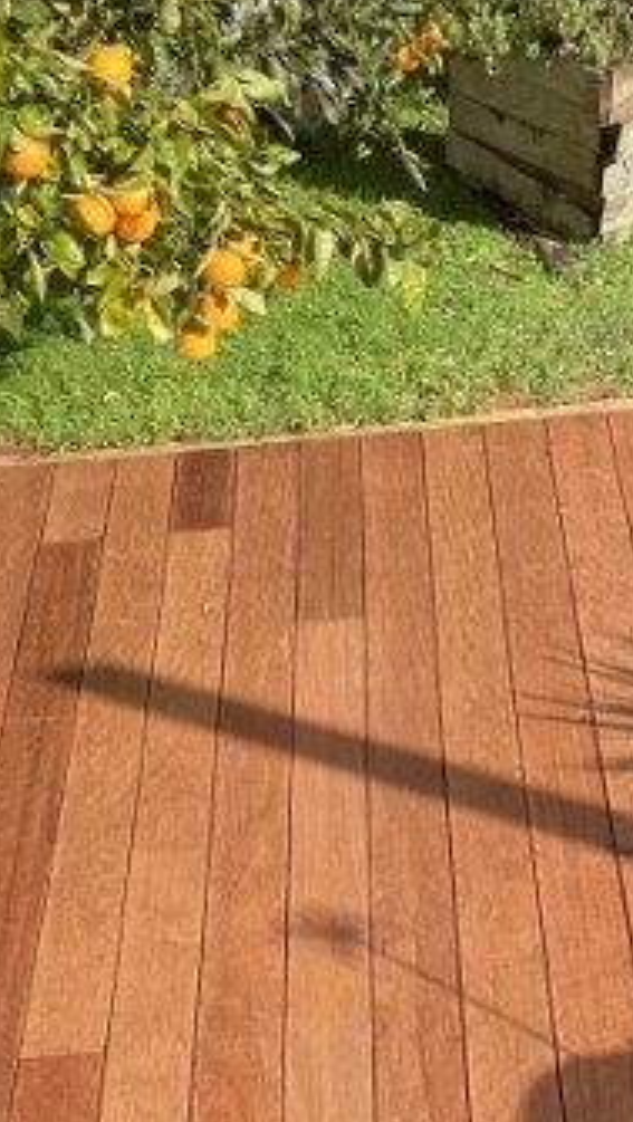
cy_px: 955
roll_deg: +7.4
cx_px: 357
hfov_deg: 15.9
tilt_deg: -37.1
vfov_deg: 27.1
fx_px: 2263
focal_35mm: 76
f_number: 1.8
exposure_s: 1/957
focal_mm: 4.25
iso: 32
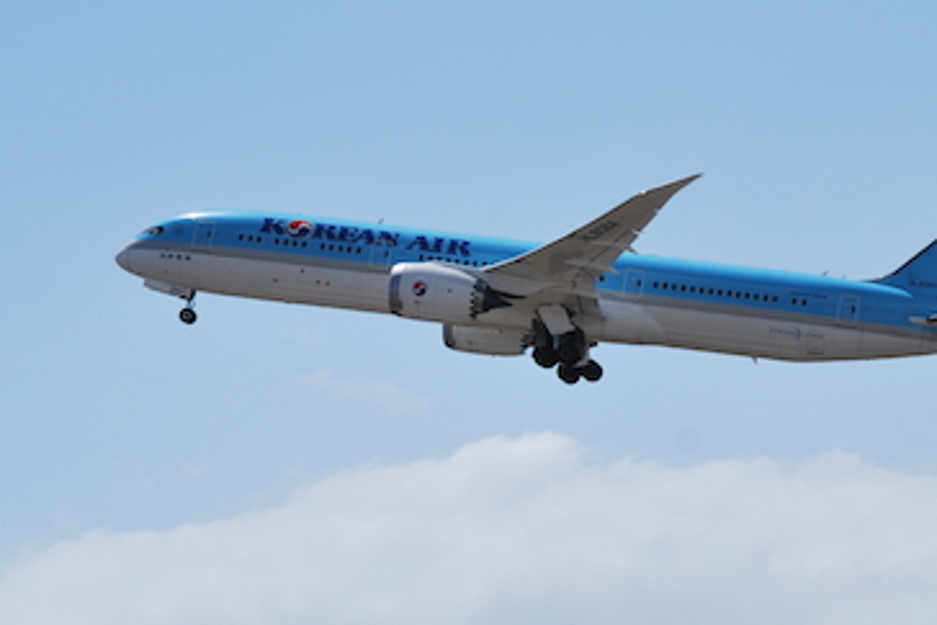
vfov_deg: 5.3
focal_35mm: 258
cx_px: 553
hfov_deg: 8.0
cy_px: 305
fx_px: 6709
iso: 100
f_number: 7.1
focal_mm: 125
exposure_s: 1/800
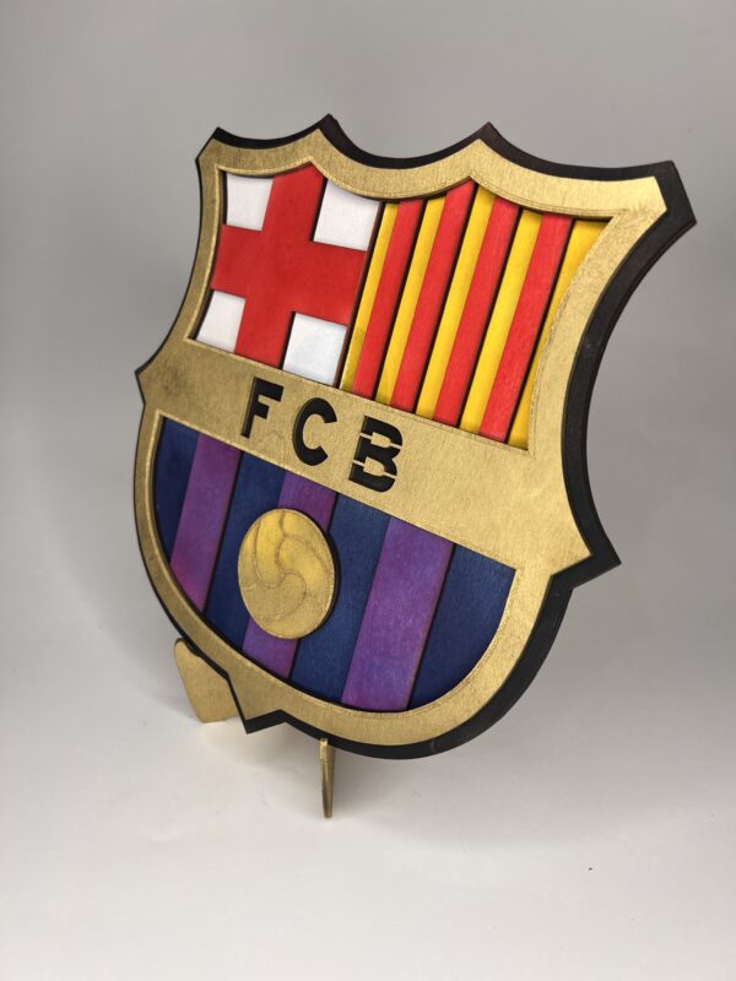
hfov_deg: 53.1
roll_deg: +1.0
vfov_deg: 67.3
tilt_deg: -28.9
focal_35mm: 26
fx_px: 737
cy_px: 490
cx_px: 368
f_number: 1.5
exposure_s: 1/509
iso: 50
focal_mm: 5.7
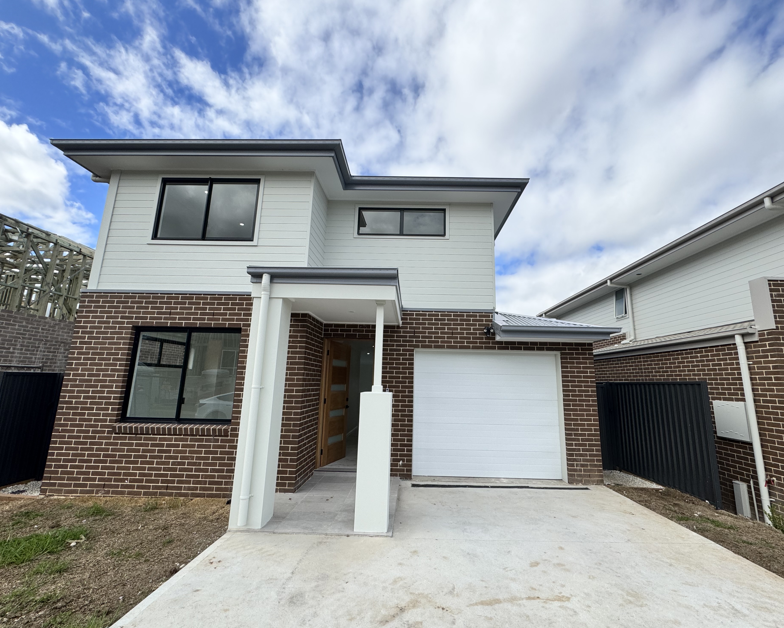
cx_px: 408
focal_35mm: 15
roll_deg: -1.1
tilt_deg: +10.6
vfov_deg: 84.0
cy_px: 315
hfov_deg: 96.7
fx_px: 348
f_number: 2.2
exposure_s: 1/1976
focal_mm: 2.22
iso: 50
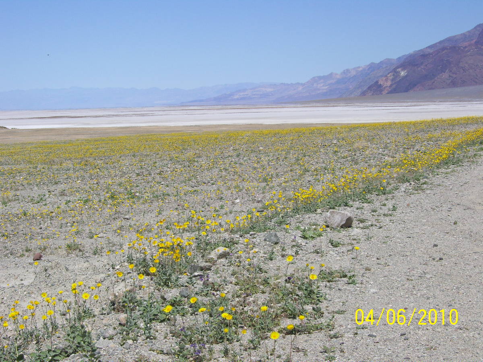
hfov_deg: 27.8
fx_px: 977
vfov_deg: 21.0
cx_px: 242
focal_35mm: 70
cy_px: 181
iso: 80
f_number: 6.7
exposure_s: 1/800
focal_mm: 11.6
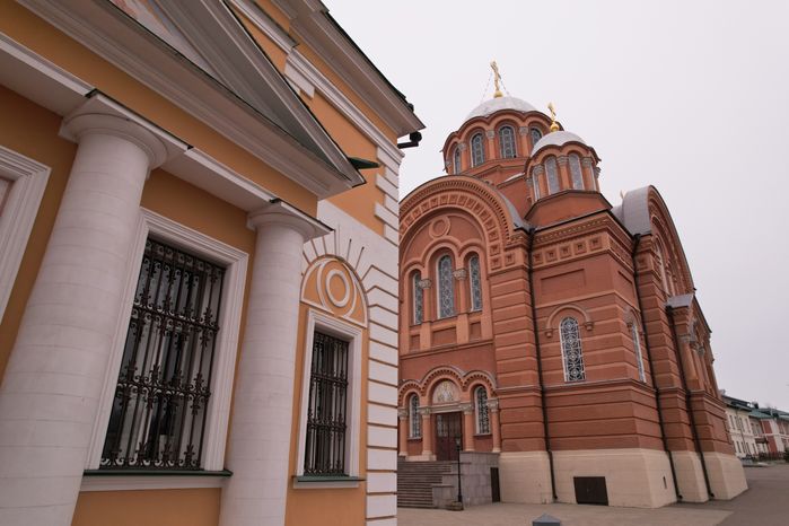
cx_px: 394
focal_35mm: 22
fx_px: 482
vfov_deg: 57.2
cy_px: 263
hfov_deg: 78.6
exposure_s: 1/500
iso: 200
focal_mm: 8.38
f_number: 2.8
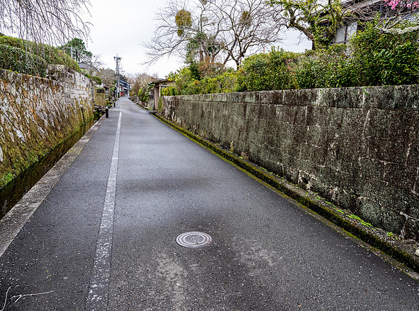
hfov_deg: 67.7
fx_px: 311
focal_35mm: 26
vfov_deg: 53.1
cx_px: 233
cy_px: 156
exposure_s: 1/100
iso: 900
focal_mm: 24
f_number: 10
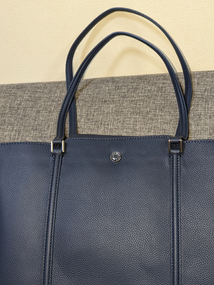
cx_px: 132
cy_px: 165
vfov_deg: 48.7
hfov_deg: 37.6
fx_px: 312
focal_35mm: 38
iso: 329
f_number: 1.85
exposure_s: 1/60
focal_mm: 6.81
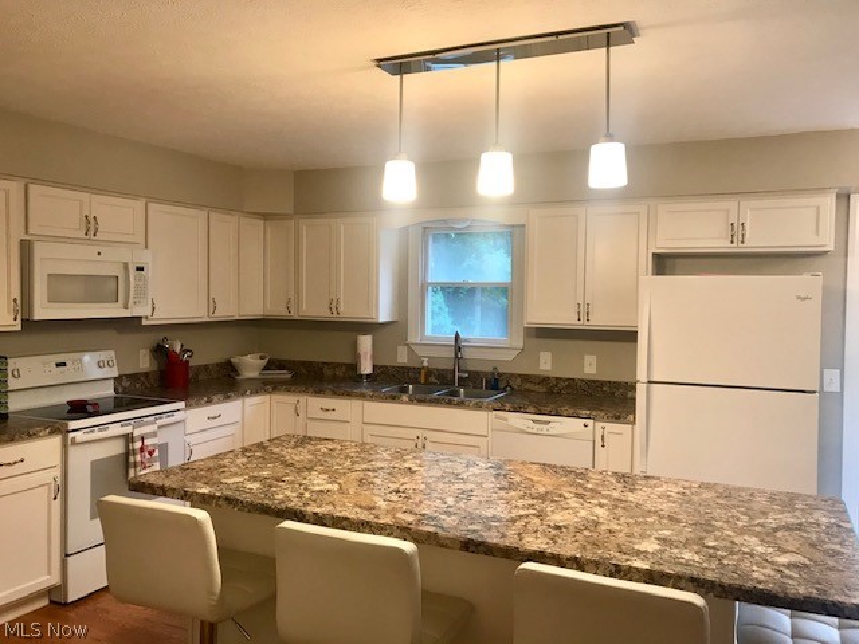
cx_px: 430
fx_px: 695
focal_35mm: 28
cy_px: 322
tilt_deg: -2.2
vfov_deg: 49.7
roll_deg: -0.4
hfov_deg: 63.4
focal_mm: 3.99
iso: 32
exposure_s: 1/30
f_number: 1.8
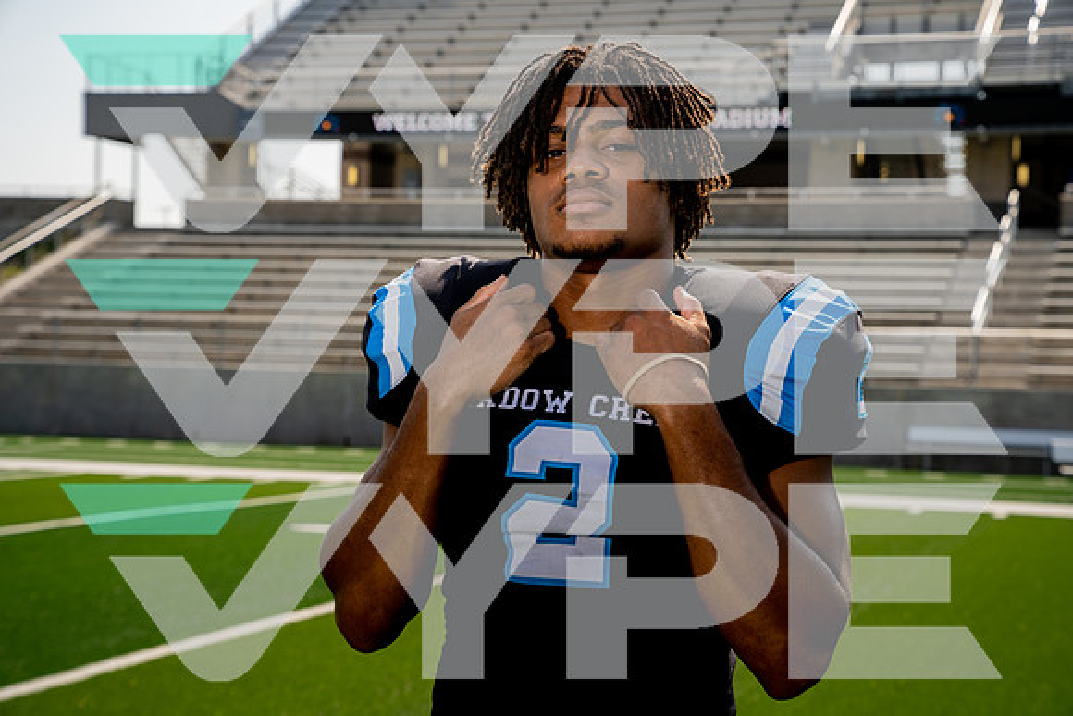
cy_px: 358
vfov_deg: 19.5
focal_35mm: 70
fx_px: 2087
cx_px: 536
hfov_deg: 28.8
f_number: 7.1
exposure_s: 1/250
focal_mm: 70
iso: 100
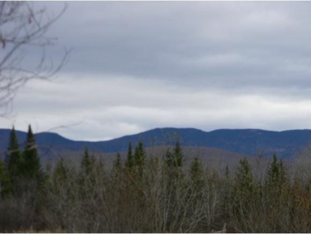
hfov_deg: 18.7
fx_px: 944
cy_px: 117
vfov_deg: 14.1
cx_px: 156
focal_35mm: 105
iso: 80
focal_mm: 19
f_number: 4.7
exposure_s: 1/518
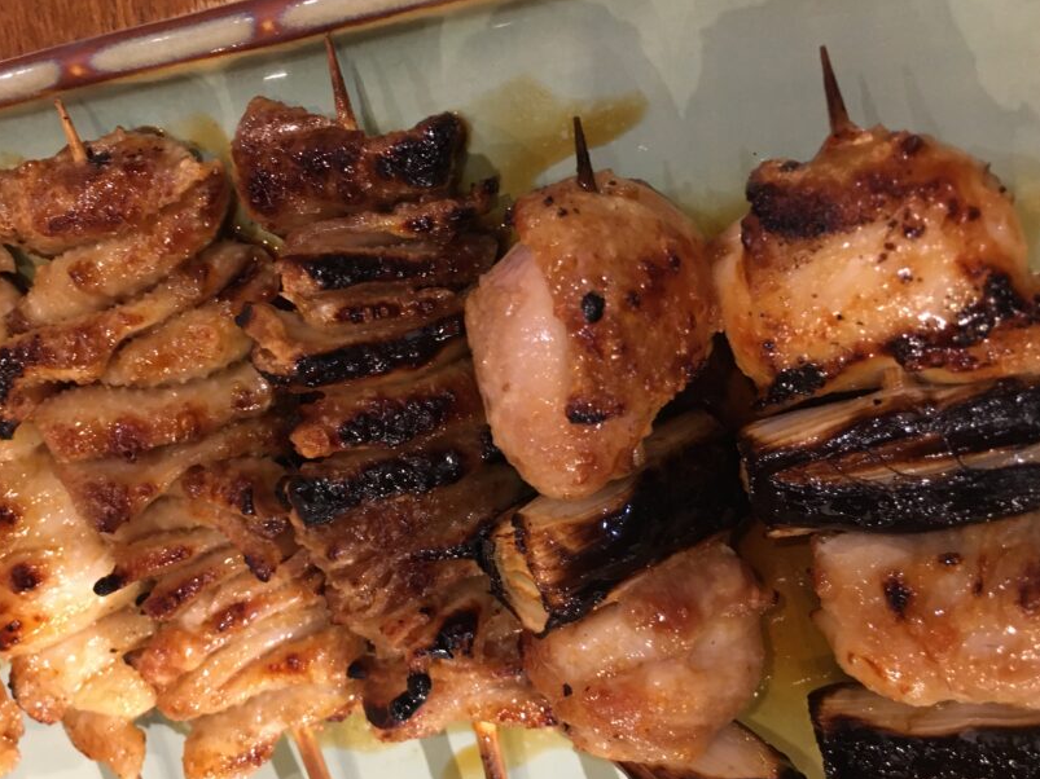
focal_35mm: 37
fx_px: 1111
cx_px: 427
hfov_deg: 49.9
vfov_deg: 38.6
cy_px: 431
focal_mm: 4.15
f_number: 2.2
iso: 200
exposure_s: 1/20
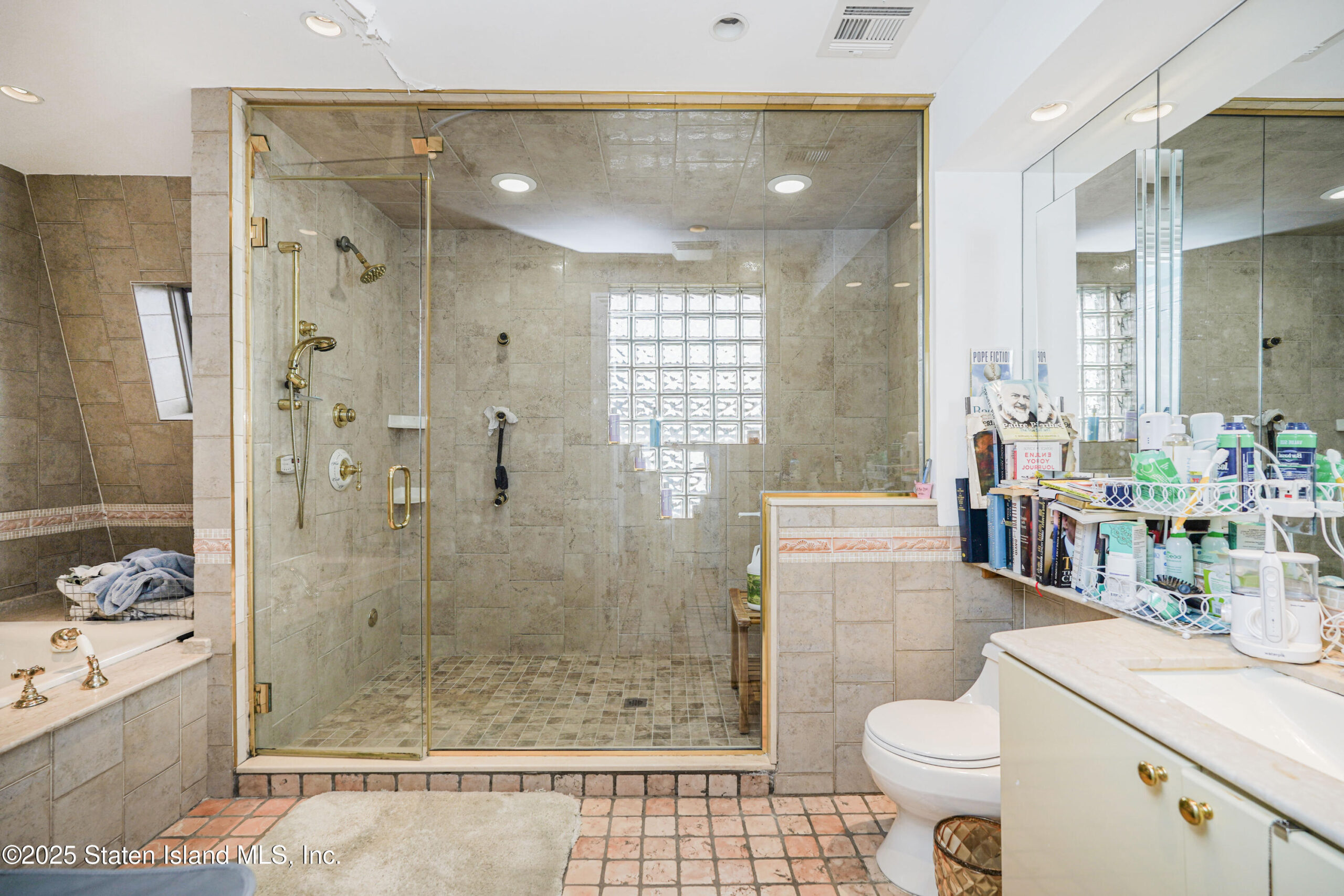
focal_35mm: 16
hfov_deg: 95.0
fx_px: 616
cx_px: 672
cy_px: 448
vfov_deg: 72.1
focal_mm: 16.5
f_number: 5
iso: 100
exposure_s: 1/50
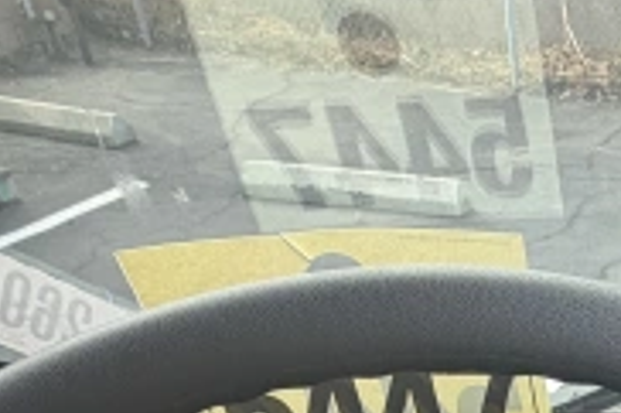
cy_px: 952
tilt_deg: -47.6
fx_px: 1103
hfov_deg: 27.4
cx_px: 761
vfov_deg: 14.7
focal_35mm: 64
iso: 40
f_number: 2.2
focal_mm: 2.22
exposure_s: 1/182
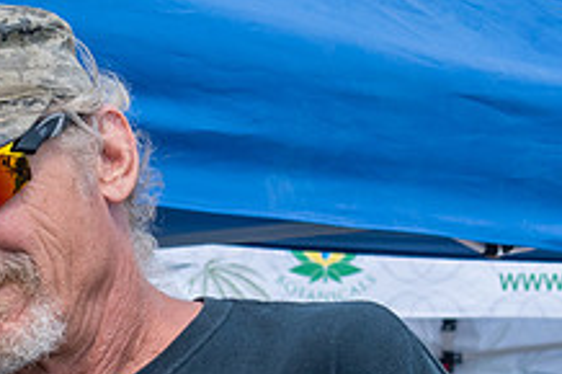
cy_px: 469
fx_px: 5116
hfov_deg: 6.3
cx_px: 31
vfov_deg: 4.2
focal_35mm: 328
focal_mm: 55
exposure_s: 1/320
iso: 200
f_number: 9
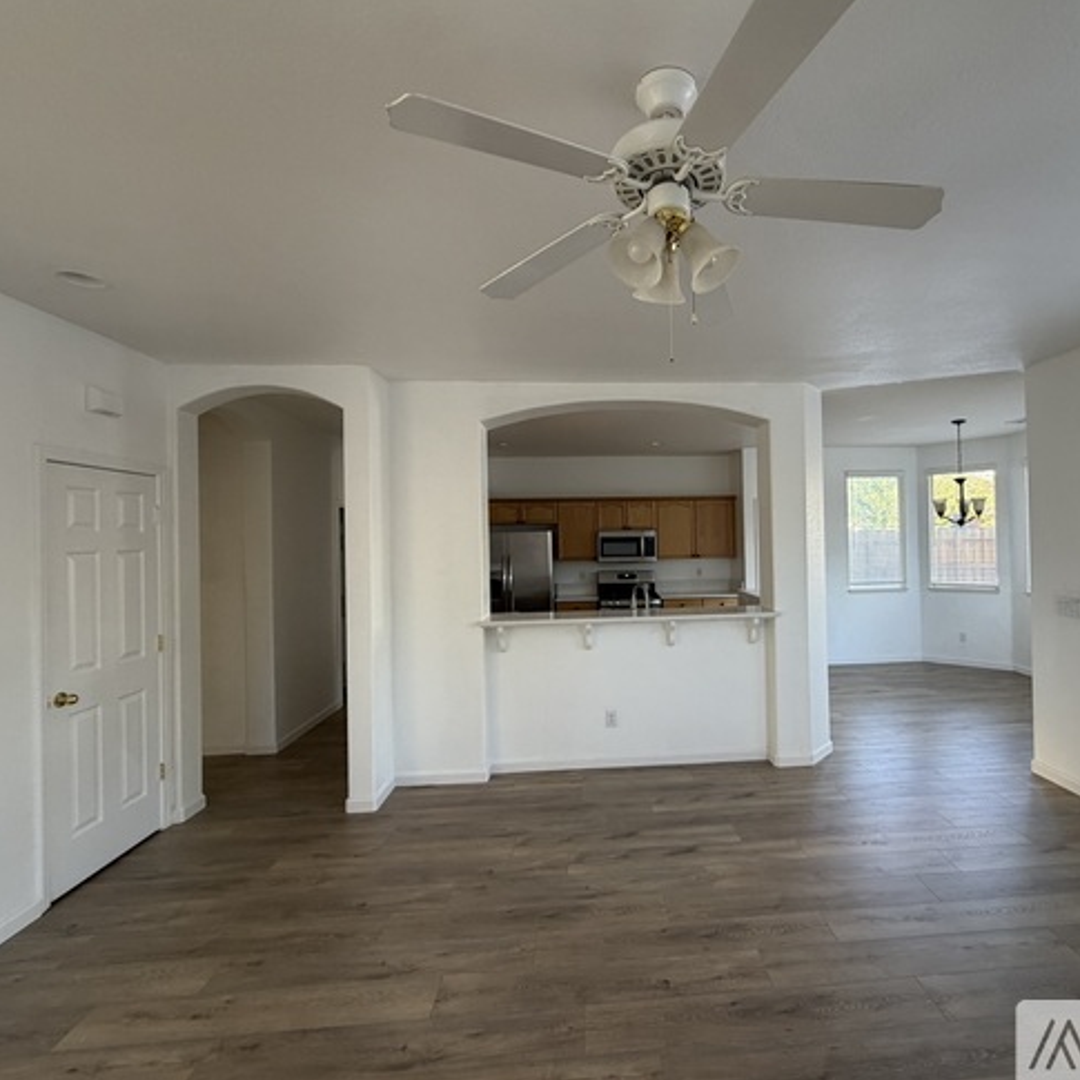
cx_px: 634
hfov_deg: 83.2
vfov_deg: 84.0
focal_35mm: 17
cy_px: 532
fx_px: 600
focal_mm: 2.22
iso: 160
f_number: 2.2
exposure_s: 1/121
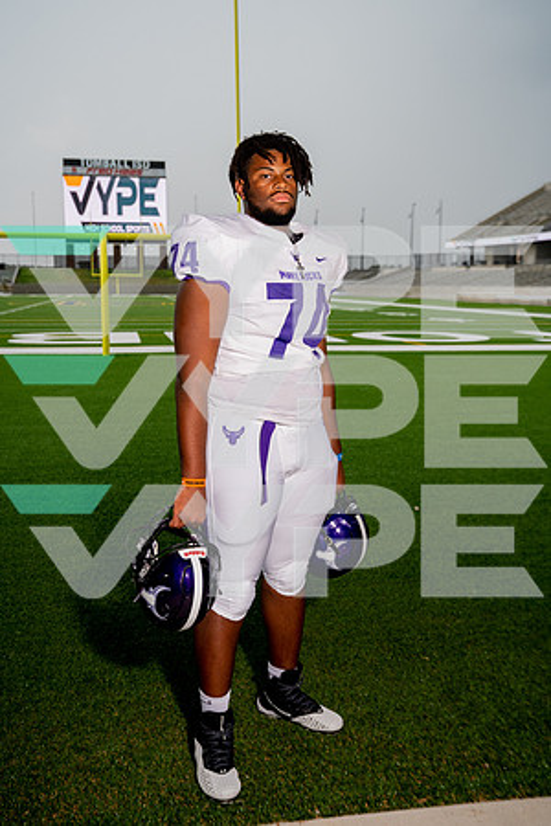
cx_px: 276
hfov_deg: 35.9
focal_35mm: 37
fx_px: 849
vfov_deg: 51.9
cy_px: 413
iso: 1000
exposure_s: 1/1600
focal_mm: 37
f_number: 4.5
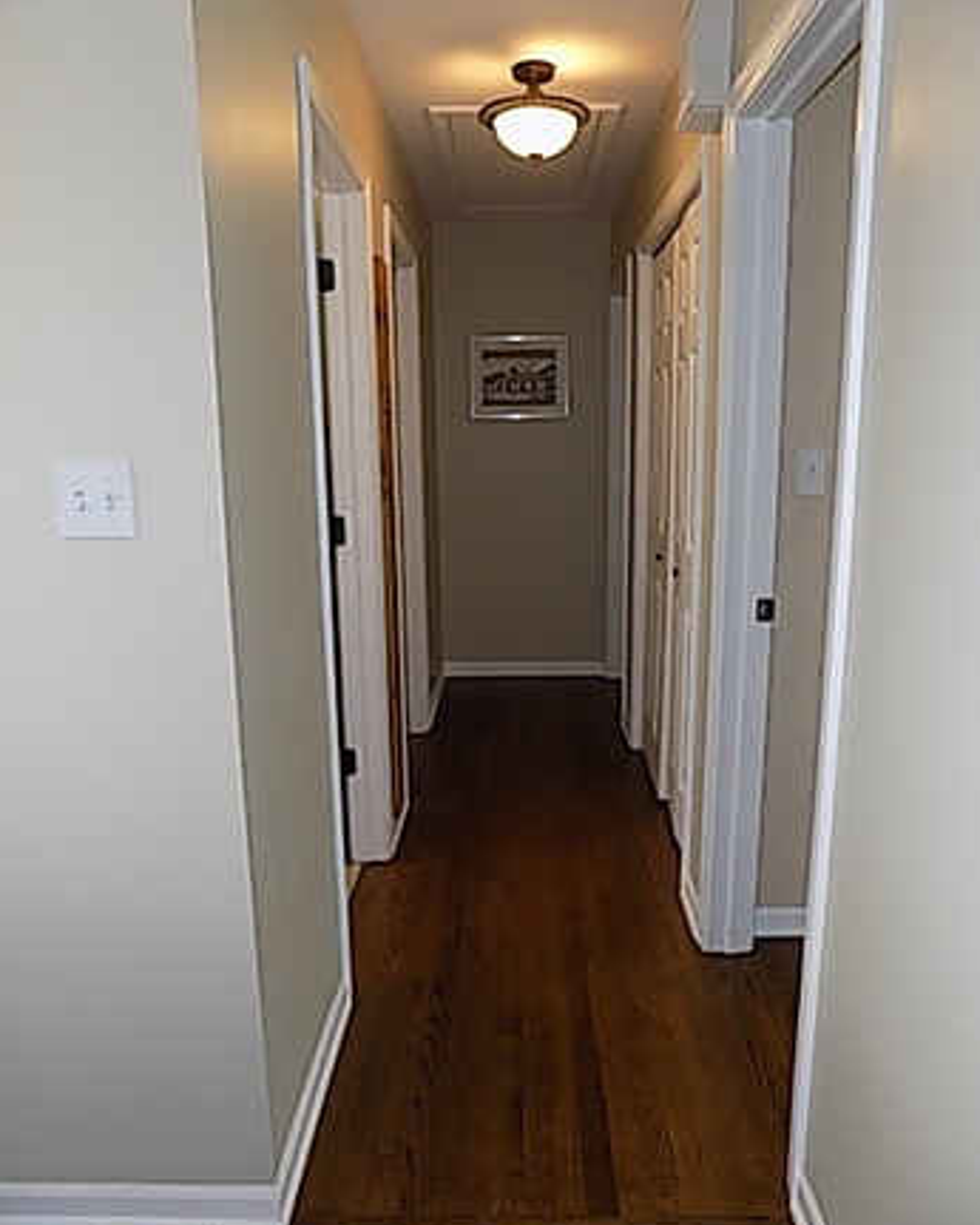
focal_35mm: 25
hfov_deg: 56.8
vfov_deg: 68.1
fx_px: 906
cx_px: 508
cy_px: 631
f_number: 3.1
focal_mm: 4
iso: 200
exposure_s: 1/30
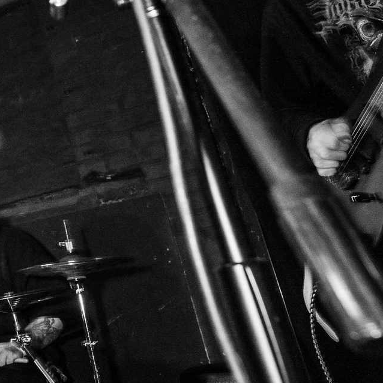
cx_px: -300
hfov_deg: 20.8
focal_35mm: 58
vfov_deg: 29.2
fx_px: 726
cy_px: 110
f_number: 5
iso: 500
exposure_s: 1/15
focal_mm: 17
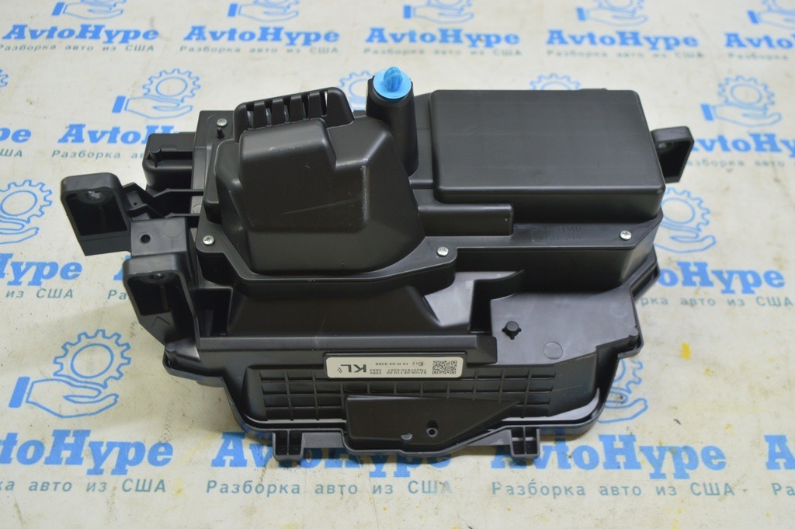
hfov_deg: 51.3
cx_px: 398
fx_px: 827
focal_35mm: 38
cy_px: 264
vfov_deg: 35.4
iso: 400
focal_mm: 25
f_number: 5.6
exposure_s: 1/20
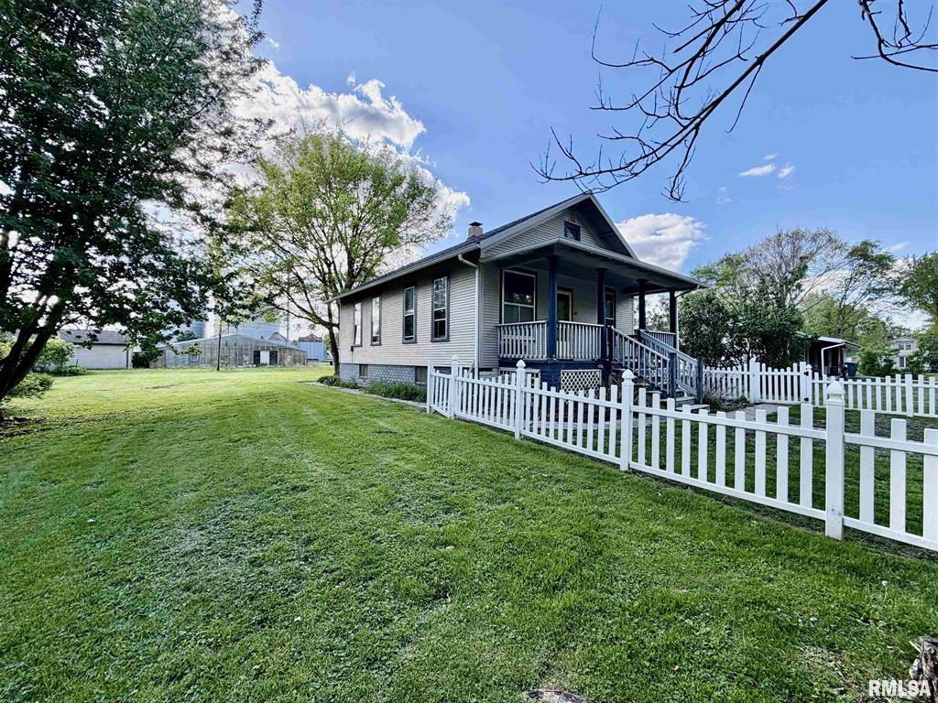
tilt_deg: +2.8
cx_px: 469
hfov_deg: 102.1
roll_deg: +0.5
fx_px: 379
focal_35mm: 14
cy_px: 352
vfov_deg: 85.7
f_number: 2.2
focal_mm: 2.22
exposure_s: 1/502
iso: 50
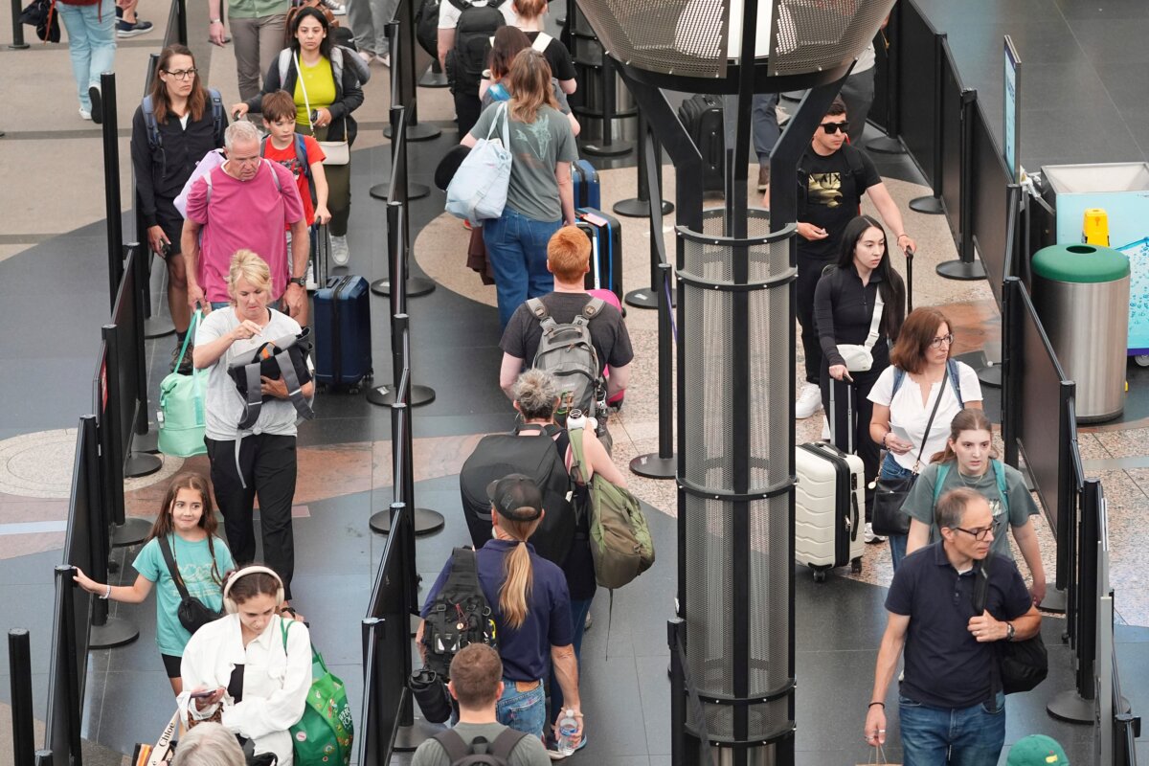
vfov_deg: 9.1
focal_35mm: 150
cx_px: 574
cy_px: 383
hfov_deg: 13.7
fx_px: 4787
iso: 2500
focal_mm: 150
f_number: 5
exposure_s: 1/500
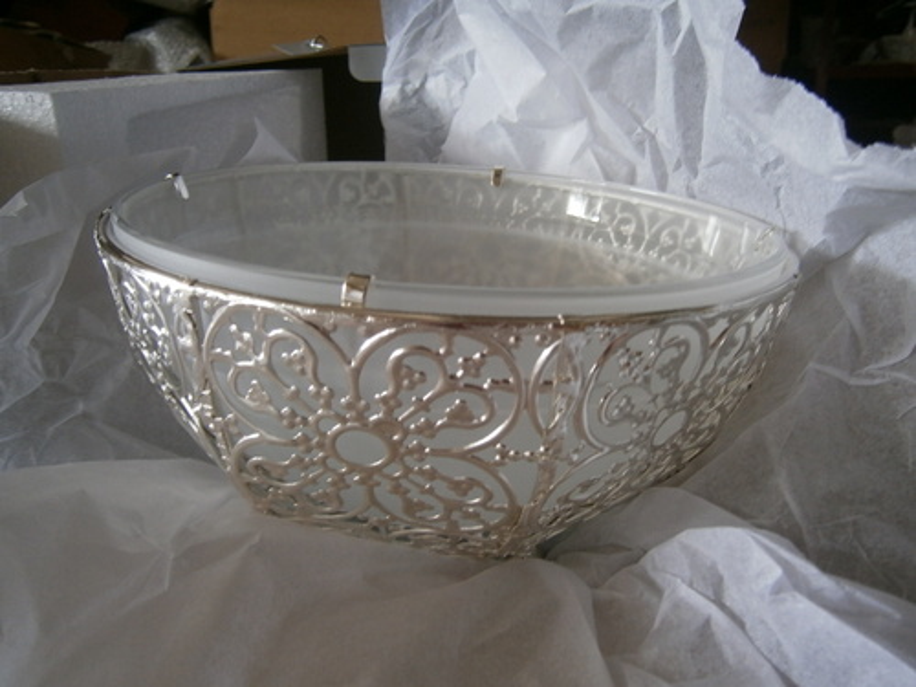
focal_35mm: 26
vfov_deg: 53.1
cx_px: 458
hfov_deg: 67.3
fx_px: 688
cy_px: 344
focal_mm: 4.7
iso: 125
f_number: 2.8
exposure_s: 1/15
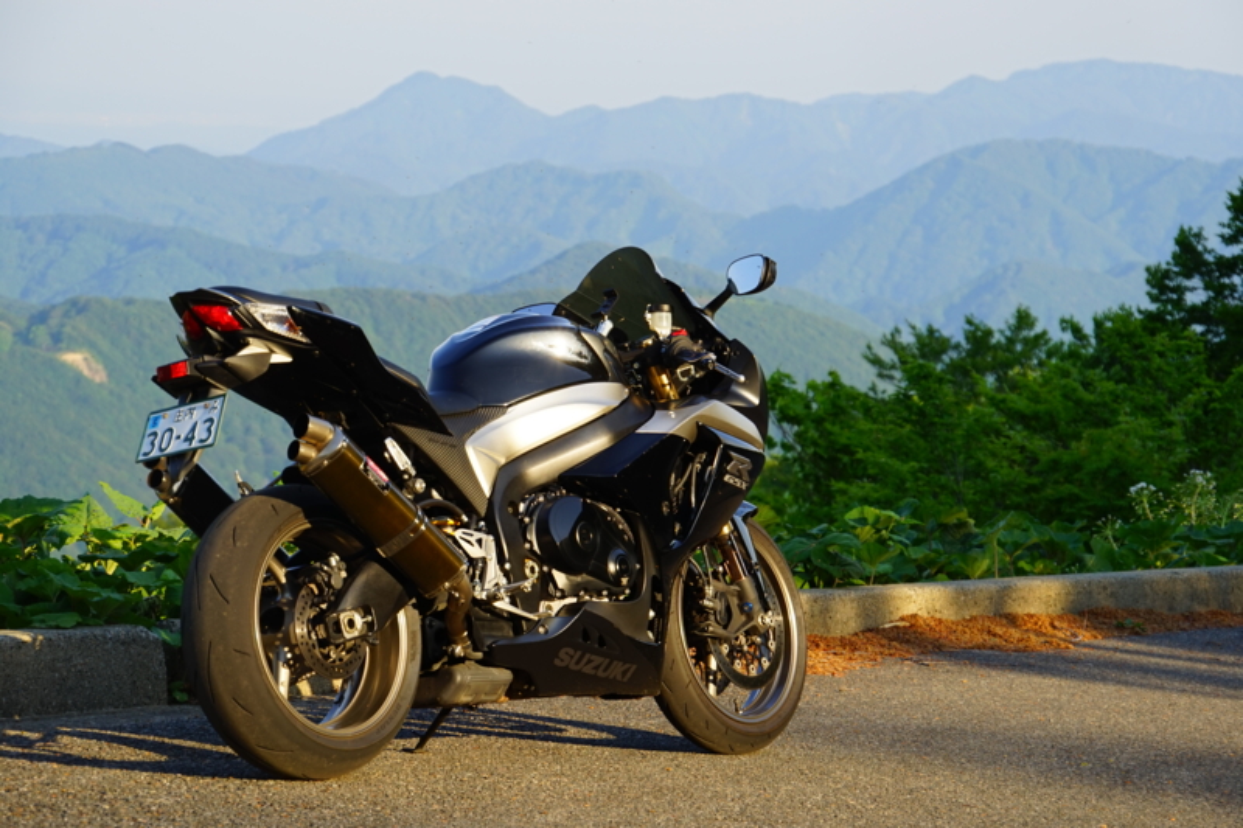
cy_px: 414
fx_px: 4867
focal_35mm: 141
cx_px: 622
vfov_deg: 9.7
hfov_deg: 14.6
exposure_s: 1/160
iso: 100
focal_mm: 94
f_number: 6.3
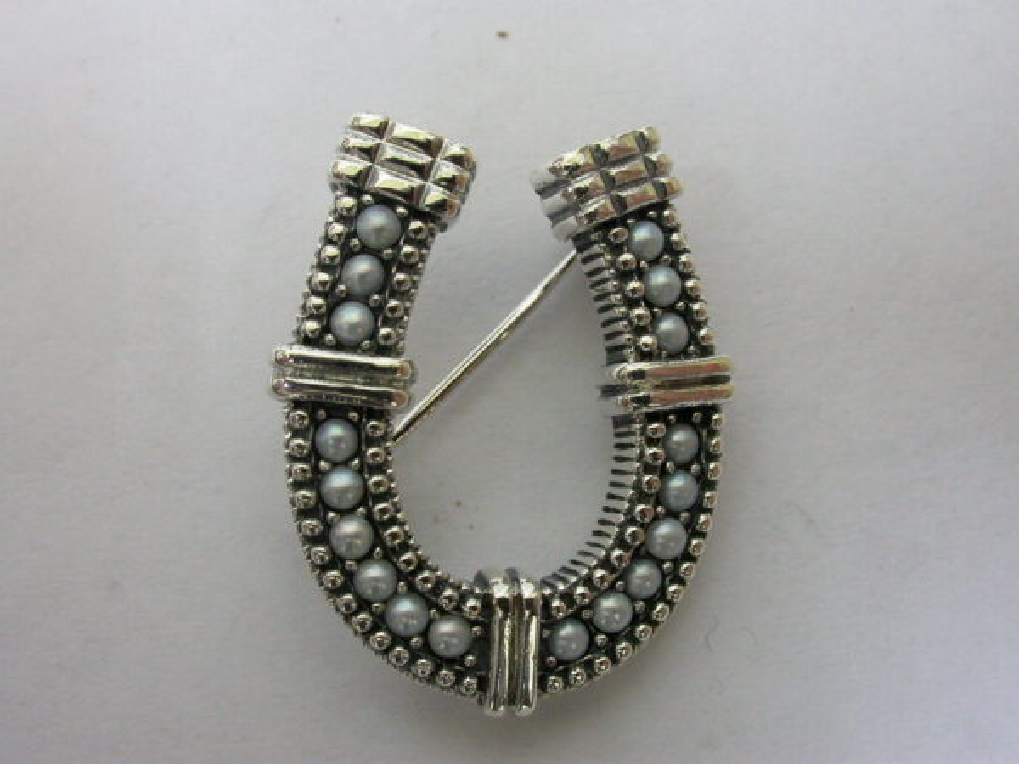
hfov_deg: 33.2
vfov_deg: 25.2
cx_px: 510
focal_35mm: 58
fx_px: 1707
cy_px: 382
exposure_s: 1/4.2
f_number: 6.2
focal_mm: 12
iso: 214
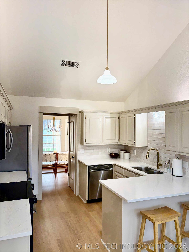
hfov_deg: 53.1
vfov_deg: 67.3
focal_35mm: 26
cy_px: 126
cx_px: 94
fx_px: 189
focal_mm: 5.96
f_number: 1.6
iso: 125
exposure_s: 1/120
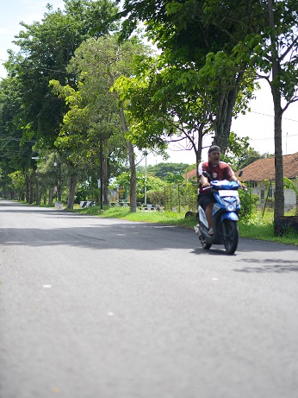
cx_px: 135
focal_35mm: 73
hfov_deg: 20.2
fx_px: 838
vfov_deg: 26.7
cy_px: 198
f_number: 1.4
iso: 100
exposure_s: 1/3200
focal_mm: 50
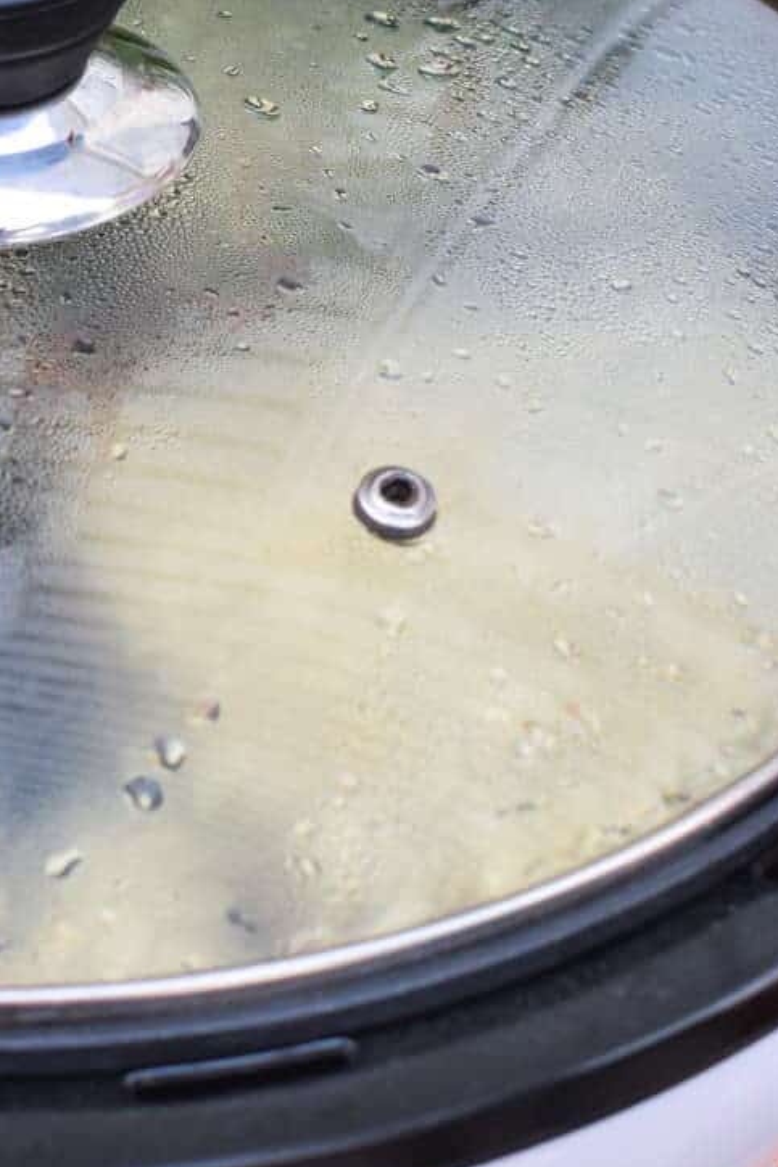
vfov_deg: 24.5
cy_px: 289
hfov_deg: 16.3
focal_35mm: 82
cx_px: -26
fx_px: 2657
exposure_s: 1/125
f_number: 5.6
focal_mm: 22
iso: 560
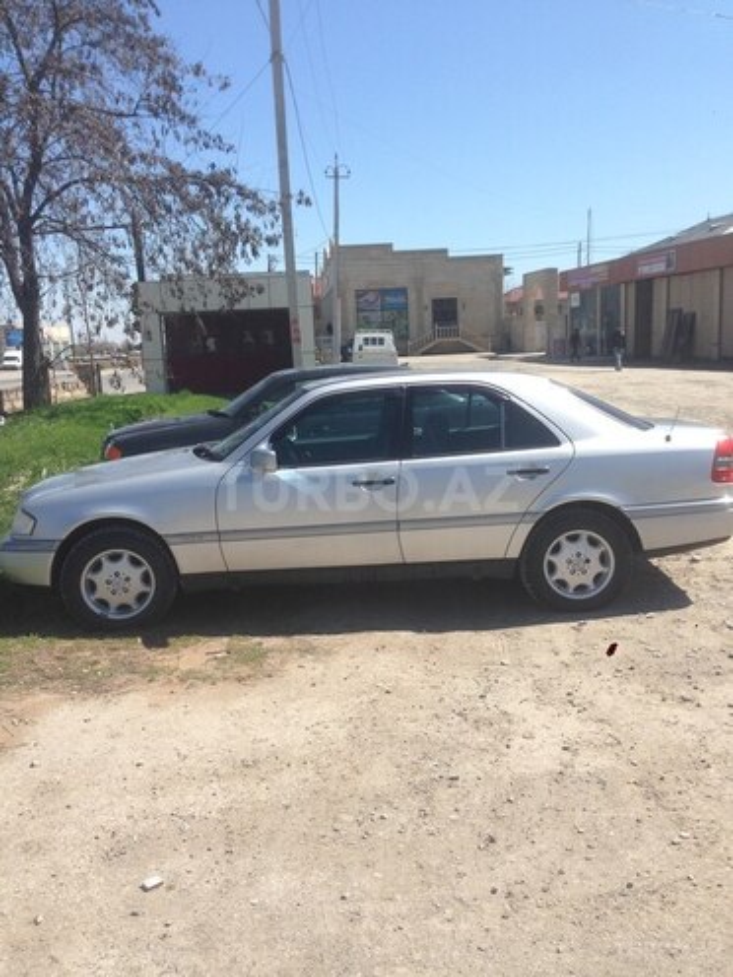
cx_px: 366
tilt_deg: -7.5
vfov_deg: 55.4
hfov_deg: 42.9
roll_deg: +3.4
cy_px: 488
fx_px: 932
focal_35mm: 33
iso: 50
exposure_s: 1/1550
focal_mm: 4.12
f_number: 2.4
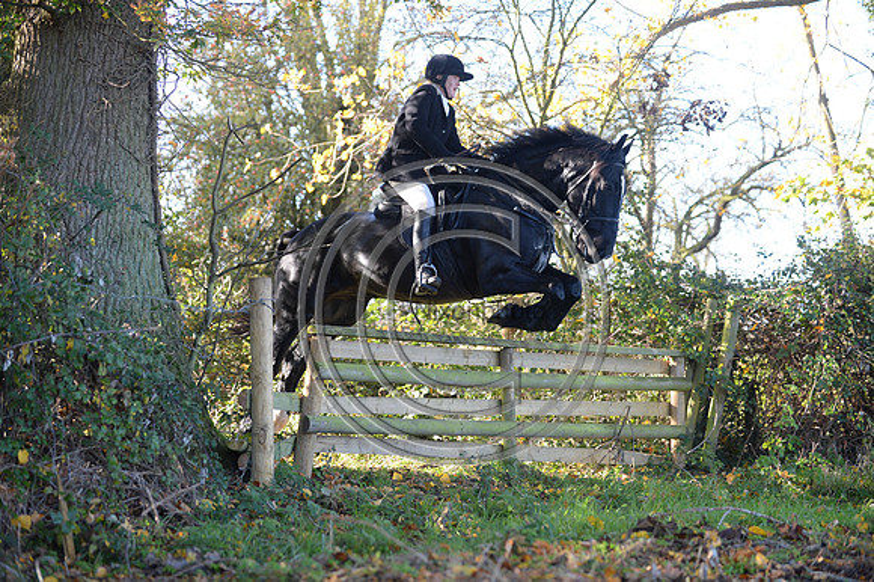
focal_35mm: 70
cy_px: 291
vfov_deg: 19.4
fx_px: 1698
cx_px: 437
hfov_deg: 28.9
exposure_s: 1/1000
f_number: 2.8
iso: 1000
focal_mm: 70
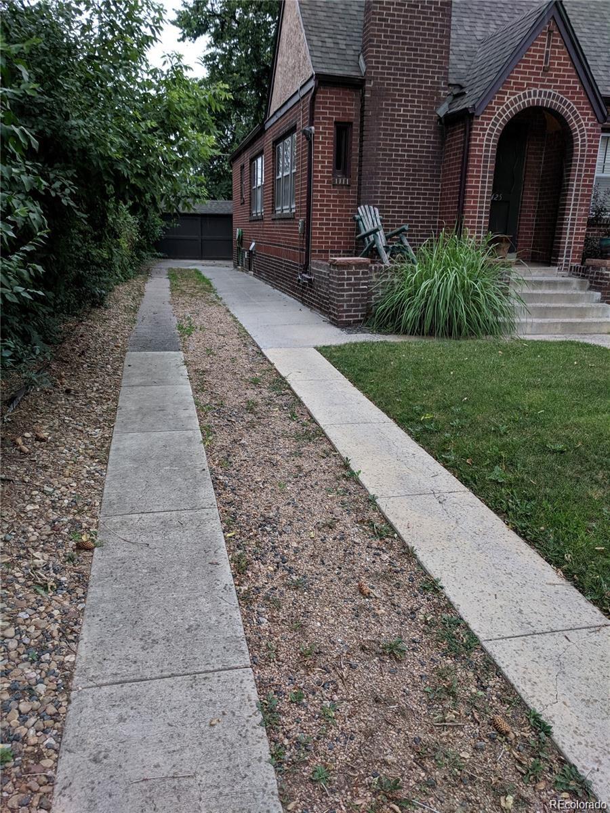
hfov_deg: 53.1
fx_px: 611
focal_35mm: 26
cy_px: 406
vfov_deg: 67.3
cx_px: 305
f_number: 2
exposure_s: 1/120
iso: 82
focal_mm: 4.67
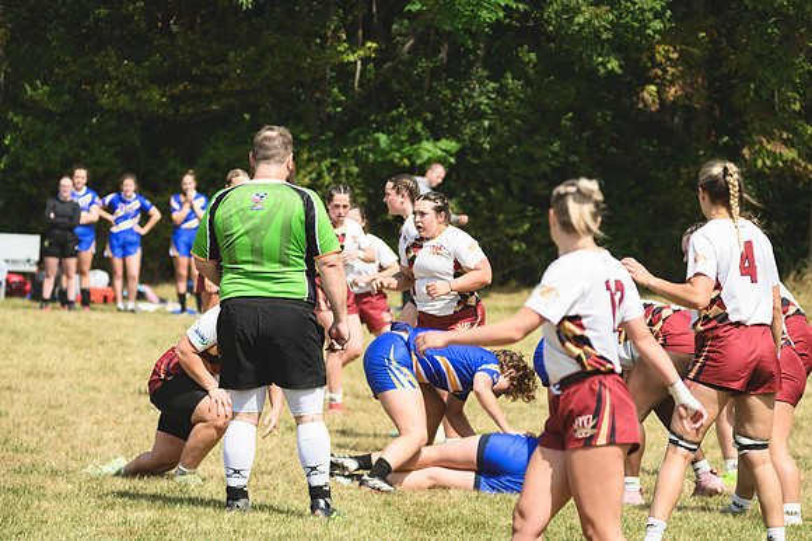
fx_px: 6763
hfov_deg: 6.9
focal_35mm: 300
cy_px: 270
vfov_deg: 4.6
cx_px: 406
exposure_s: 1/1000
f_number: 5.3
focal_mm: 200
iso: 160
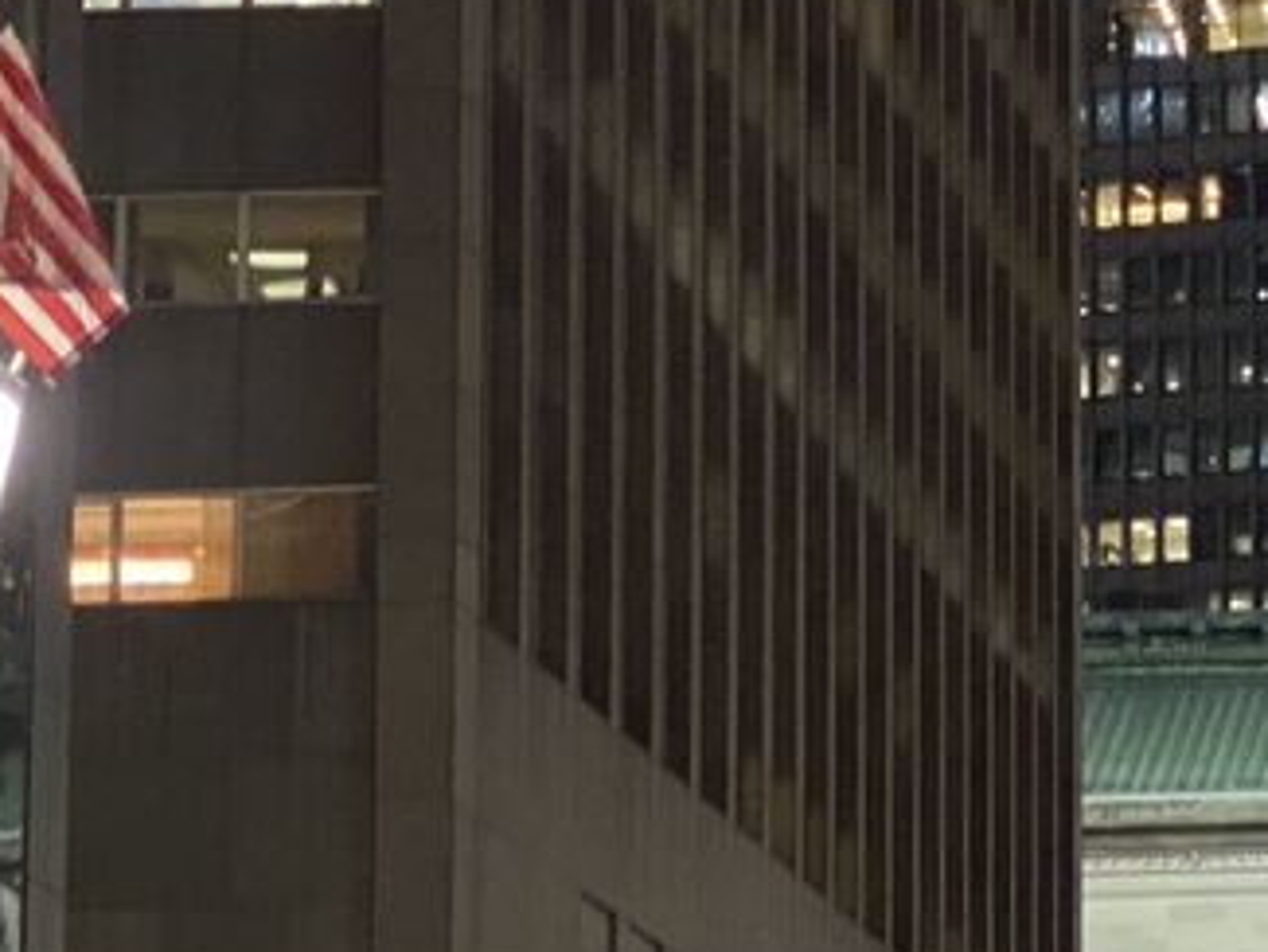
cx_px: 2267
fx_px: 7512
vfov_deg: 7.2
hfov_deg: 9.2
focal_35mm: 205
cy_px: 632
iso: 640
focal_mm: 6
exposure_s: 1/30
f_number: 2
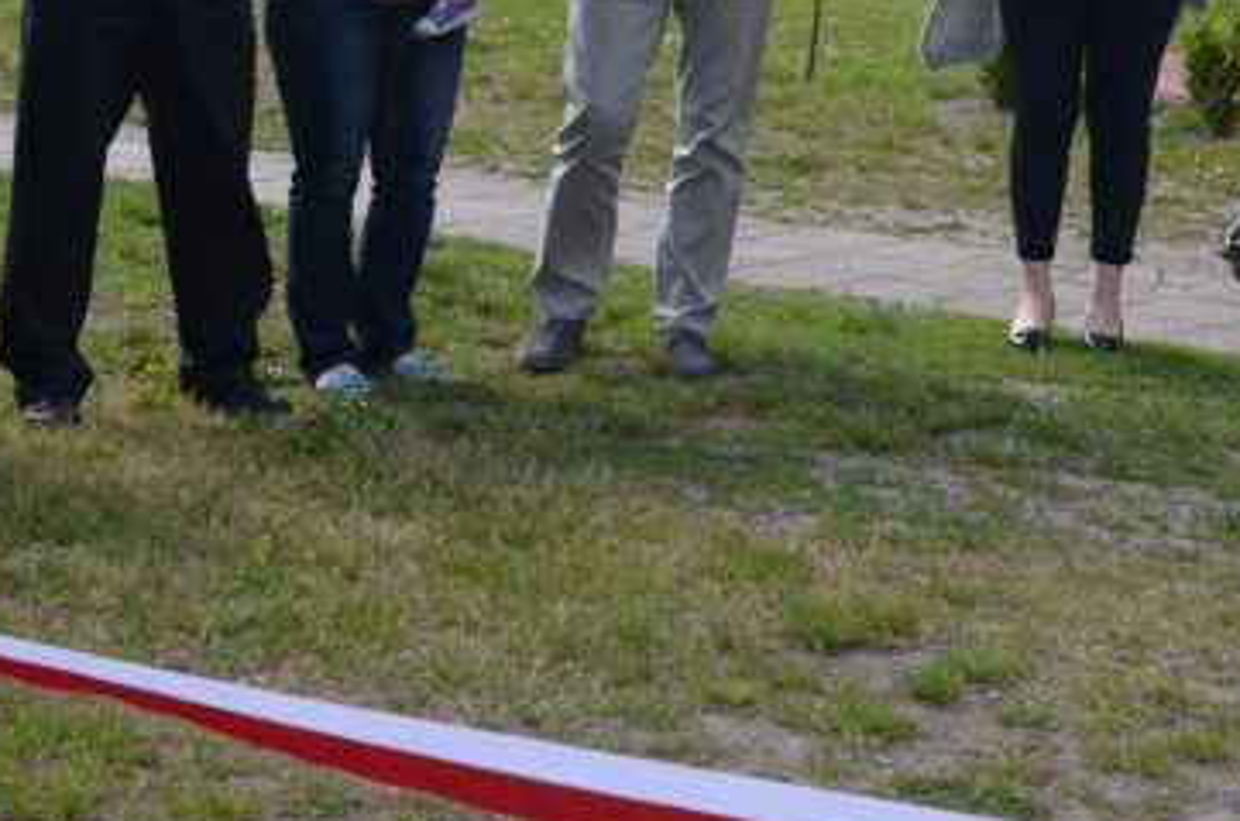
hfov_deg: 15.1
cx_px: 508
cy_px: -110
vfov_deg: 9.9
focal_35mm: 136
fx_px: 4674
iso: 200
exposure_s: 1/200
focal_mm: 32
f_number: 8
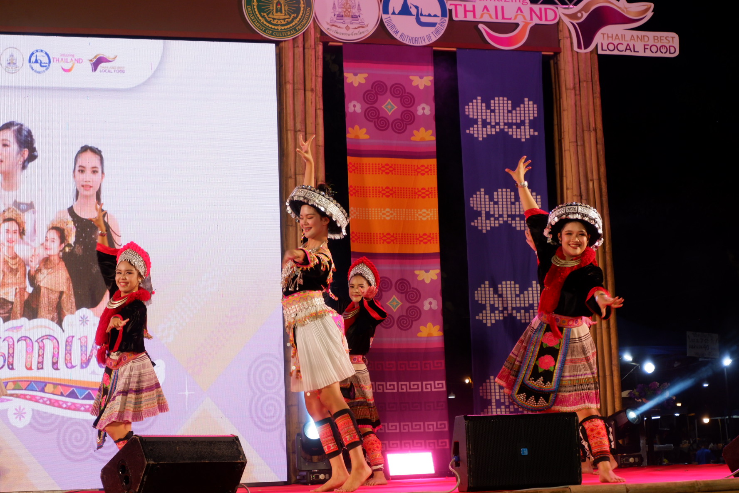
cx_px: 370
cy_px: 246
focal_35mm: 68
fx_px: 1396
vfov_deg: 20.0
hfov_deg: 29.7
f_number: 5.6
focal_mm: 45
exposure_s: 1/125
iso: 640
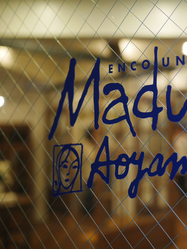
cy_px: 125
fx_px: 389
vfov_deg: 35.5
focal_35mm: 54
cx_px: 164
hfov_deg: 26.3
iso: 400
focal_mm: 20
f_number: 2
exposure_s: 1/125
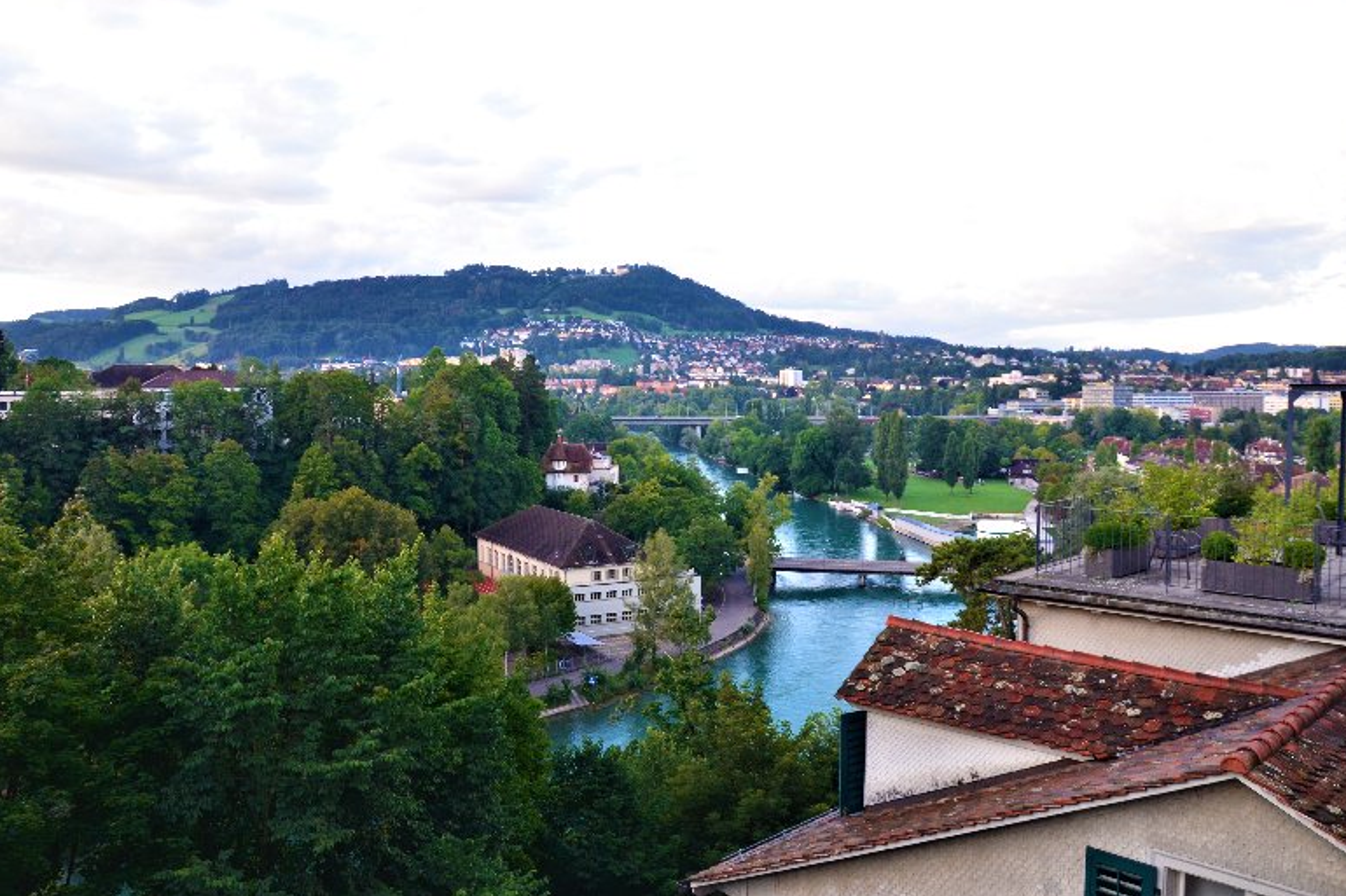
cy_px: 442
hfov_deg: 65.5
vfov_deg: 46.4
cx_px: 670
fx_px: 1047
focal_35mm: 28
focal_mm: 18
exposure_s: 1/30
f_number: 7.1
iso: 400
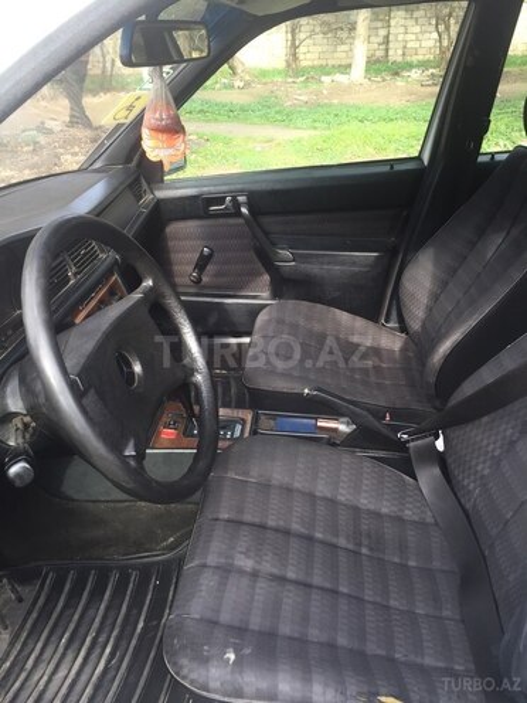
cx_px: 264
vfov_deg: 61.7
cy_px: 352
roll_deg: -0.1
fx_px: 589
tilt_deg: -26.5
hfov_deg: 48.2
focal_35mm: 29
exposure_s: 1/100
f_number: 2.2
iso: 32
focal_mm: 4.15
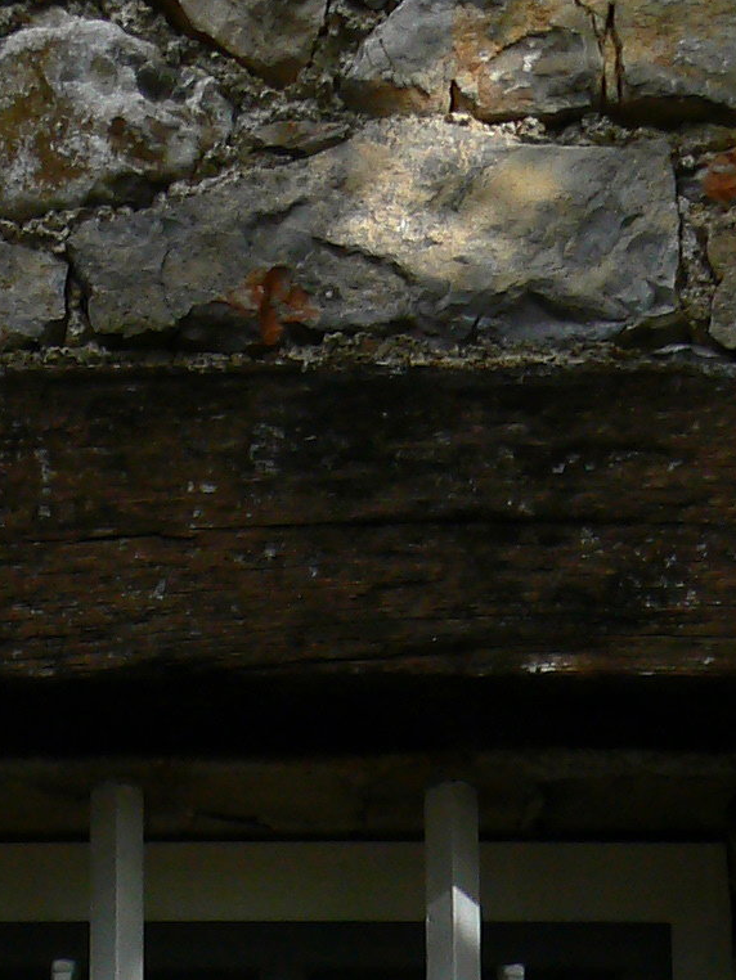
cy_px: 1775
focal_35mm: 133
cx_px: 69
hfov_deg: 11.1
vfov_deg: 13.3
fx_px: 3768
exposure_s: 1/160
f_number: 5.6
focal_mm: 6
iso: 80
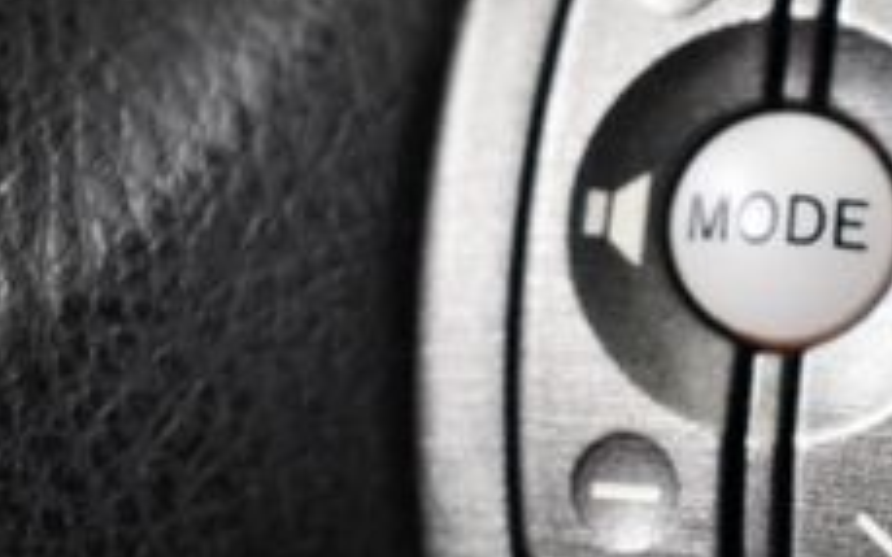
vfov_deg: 11.8
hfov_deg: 18.4
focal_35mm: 111
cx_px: 837
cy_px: 238
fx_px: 2698
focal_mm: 26
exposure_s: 1/100
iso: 3200
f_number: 4
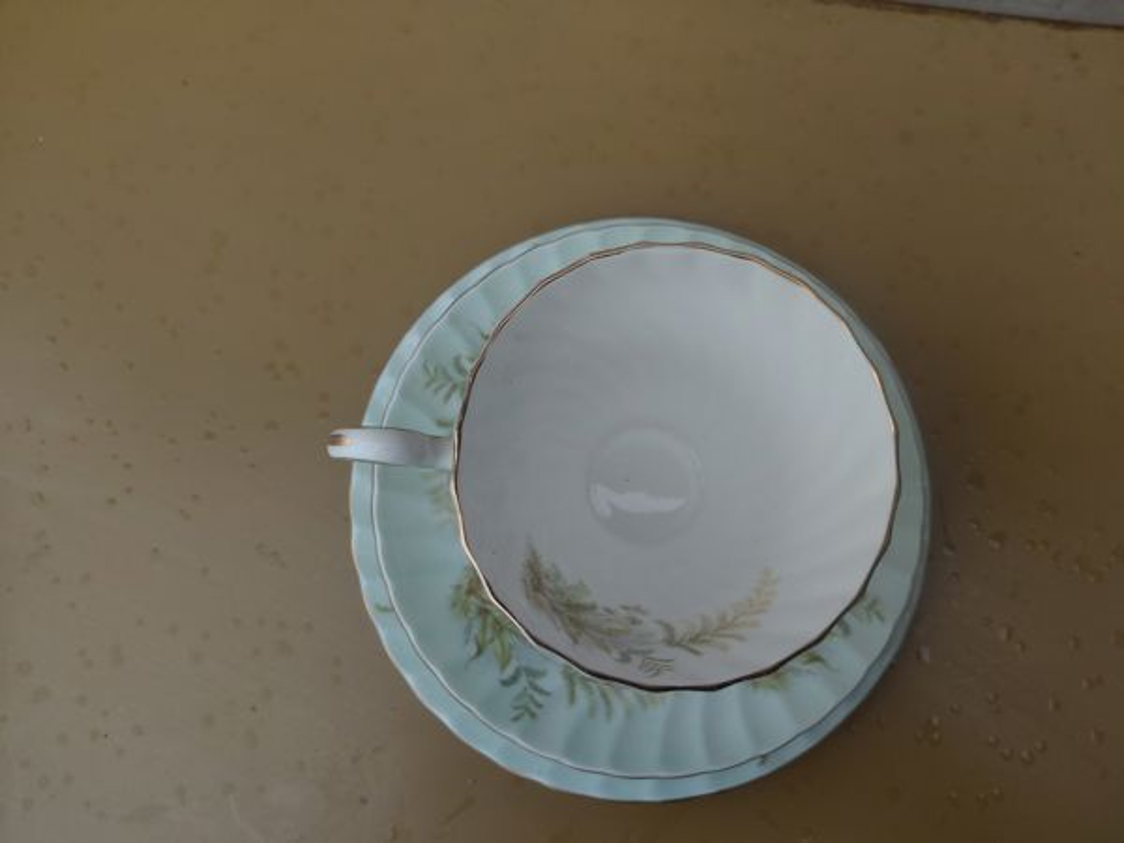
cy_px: 422
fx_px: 812
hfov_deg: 69.4
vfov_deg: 54.9
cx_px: 562
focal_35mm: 25
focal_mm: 4.69
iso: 50
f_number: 1.8
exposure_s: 1/308
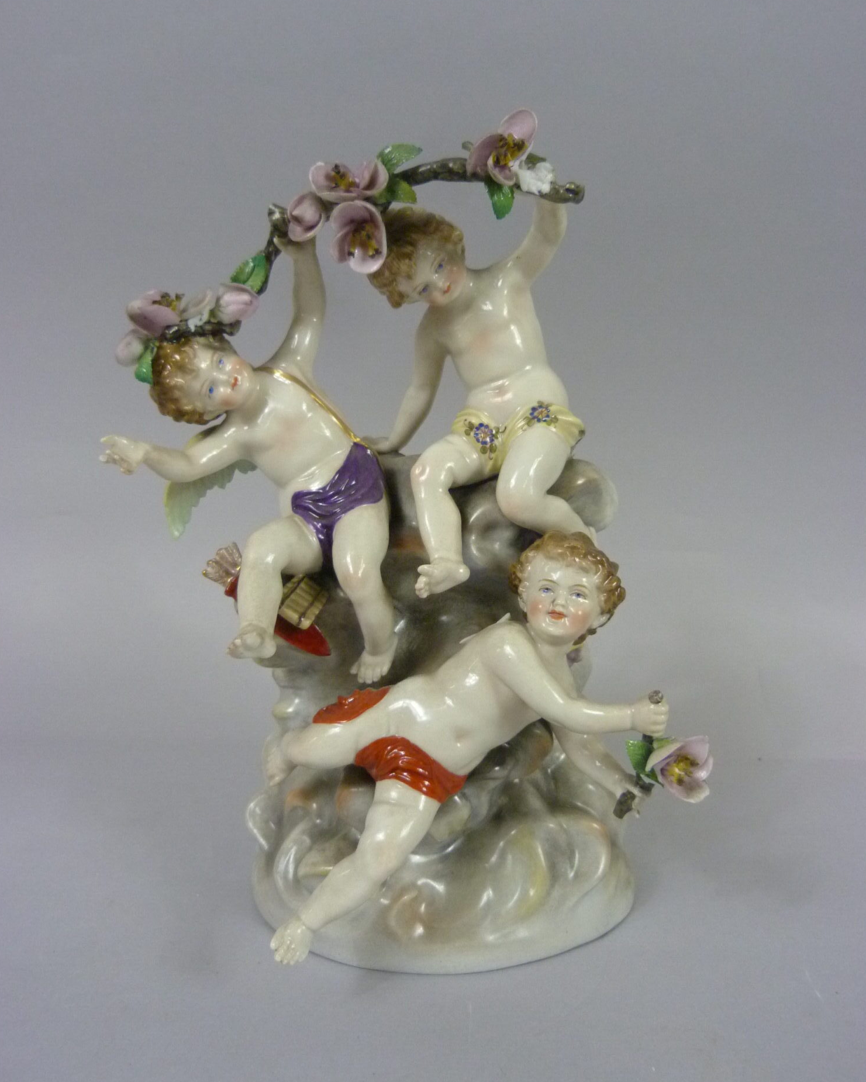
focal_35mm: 27
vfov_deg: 64.1
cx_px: 424
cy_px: 553
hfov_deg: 53.2
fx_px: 865
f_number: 2.8
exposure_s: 1/60
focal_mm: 4.5
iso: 400
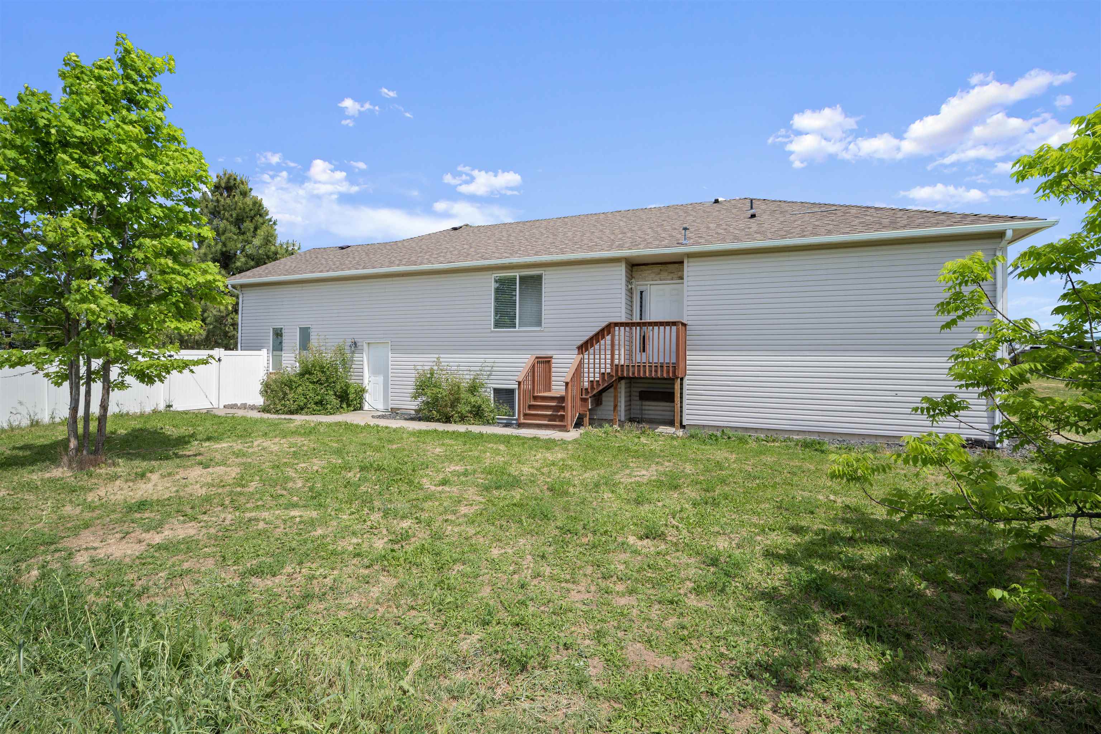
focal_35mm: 16
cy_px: 367
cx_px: 550
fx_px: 489
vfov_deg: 73.7
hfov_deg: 96.7
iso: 100
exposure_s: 1/100
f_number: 8
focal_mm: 16
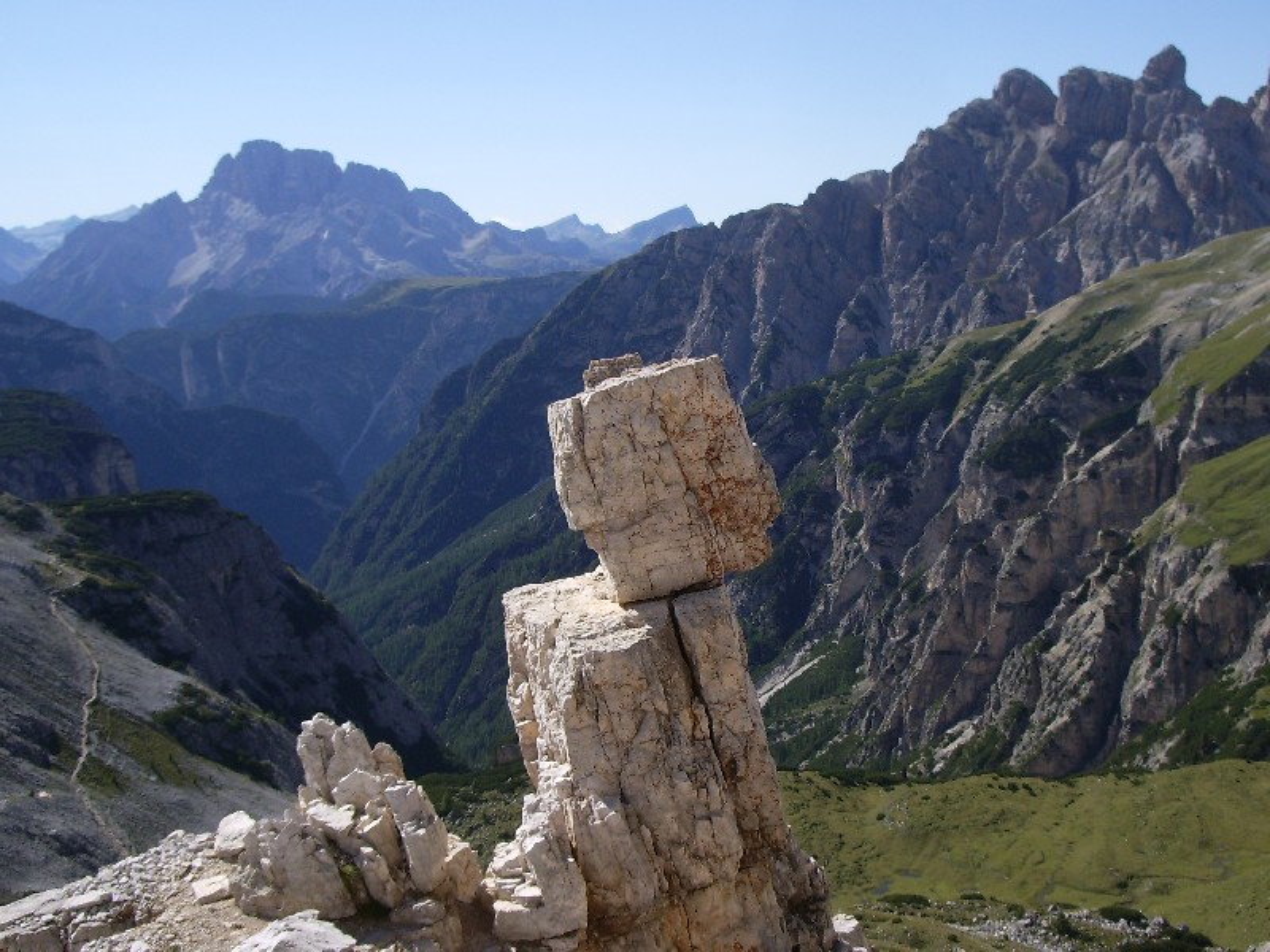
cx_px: 635
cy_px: 476
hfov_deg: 38.2
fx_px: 1834
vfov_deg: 29.1
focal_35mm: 50
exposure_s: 1/400
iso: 80
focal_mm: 8.2
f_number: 5
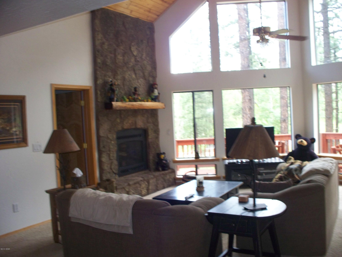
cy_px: 128
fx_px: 356
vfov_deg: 39.7
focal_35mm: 36
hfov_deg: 51.3
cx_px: 171
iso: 200
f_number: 2.8
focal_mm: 7.54
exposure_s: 1/60
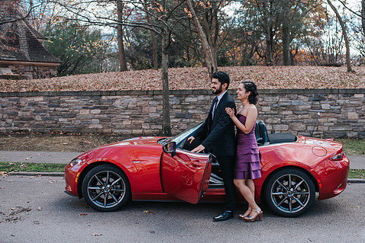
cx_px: 216
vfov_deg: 31.2
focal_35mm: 43
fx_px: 436
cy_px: 119
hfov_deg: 45.2
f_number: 3.2
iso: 500
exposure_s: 1/640
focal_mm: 35
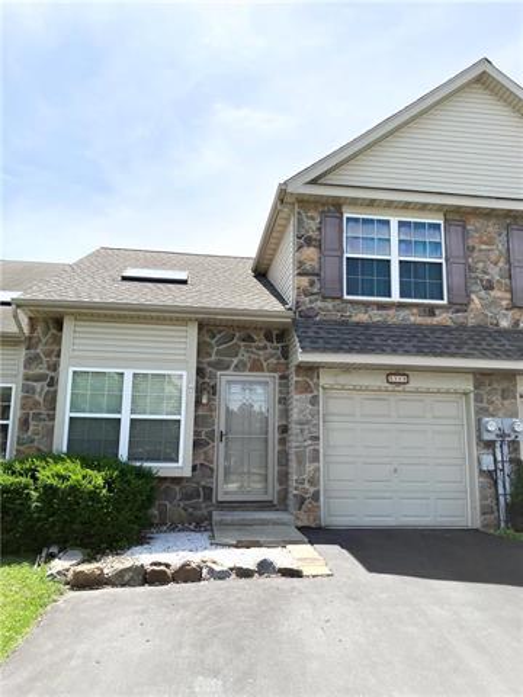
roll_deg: +0.2
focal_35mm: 28
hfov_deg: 49.7
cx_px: 262
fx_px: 564
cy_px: 348
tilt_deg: +13.0
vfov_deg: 63.4
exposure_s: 1/2288
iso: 32
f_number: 1.8
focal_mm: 3.99
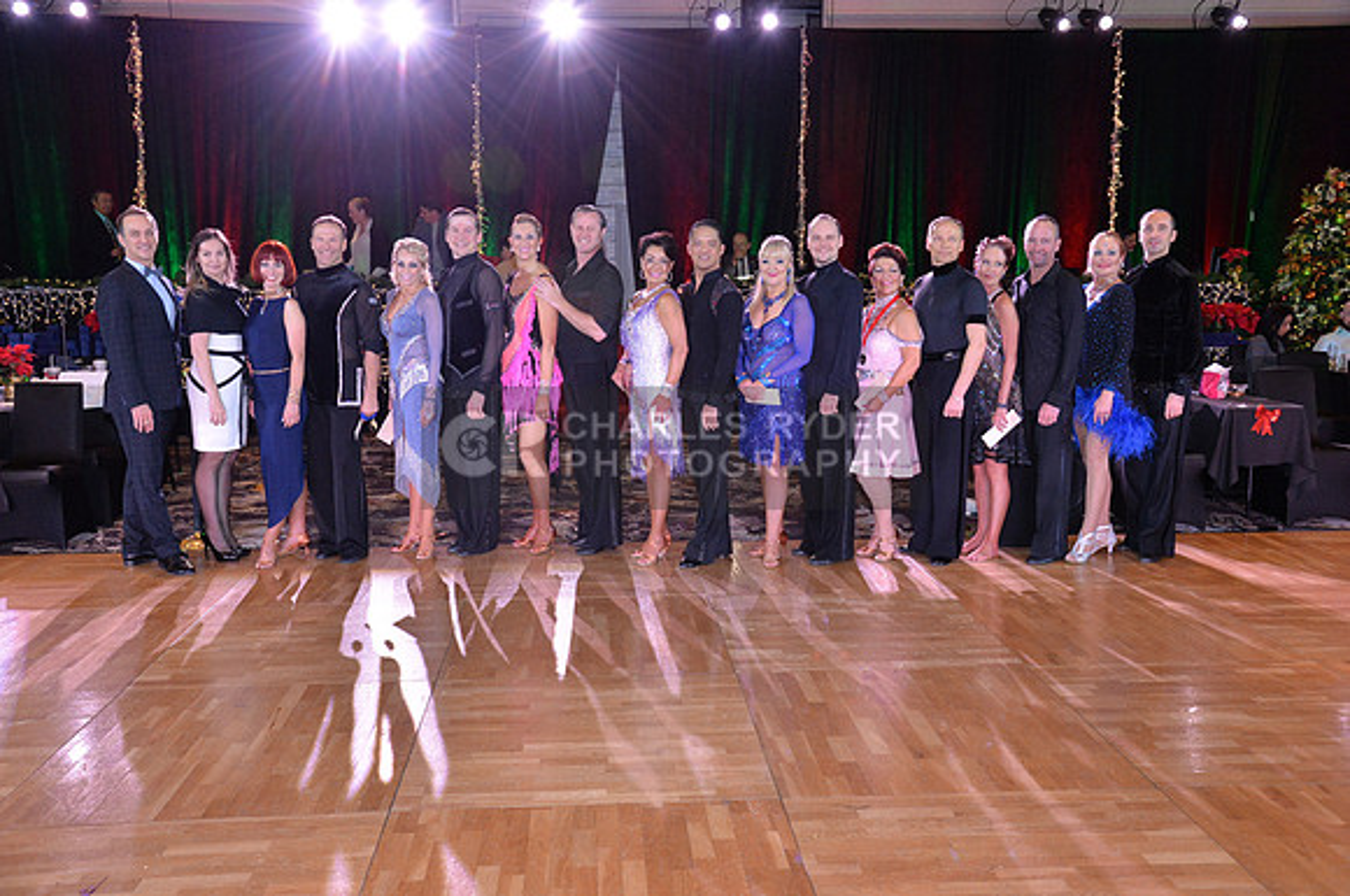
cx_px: 675
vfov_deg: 38.8
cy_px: 448
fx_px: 1273
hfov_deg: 55.9
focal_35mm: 34
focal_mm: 34
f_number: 6.3
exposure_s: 1/200
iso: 2500
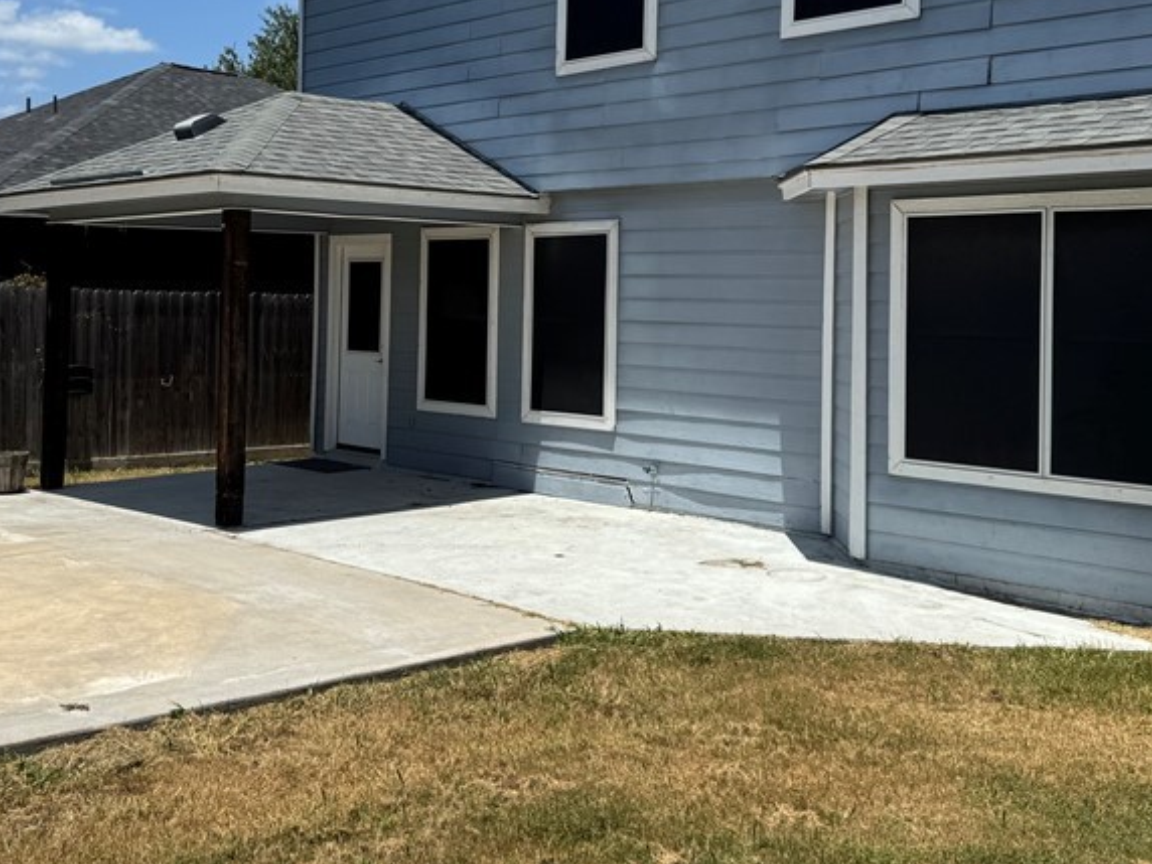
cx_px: 465
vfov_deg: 33.3
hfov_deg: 43.6
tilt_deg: -0.6
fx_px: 1431
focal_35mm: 43
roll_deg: -0.8
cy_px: 280
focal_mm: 6.76
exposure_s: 1/7092
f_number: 1.78
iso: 80
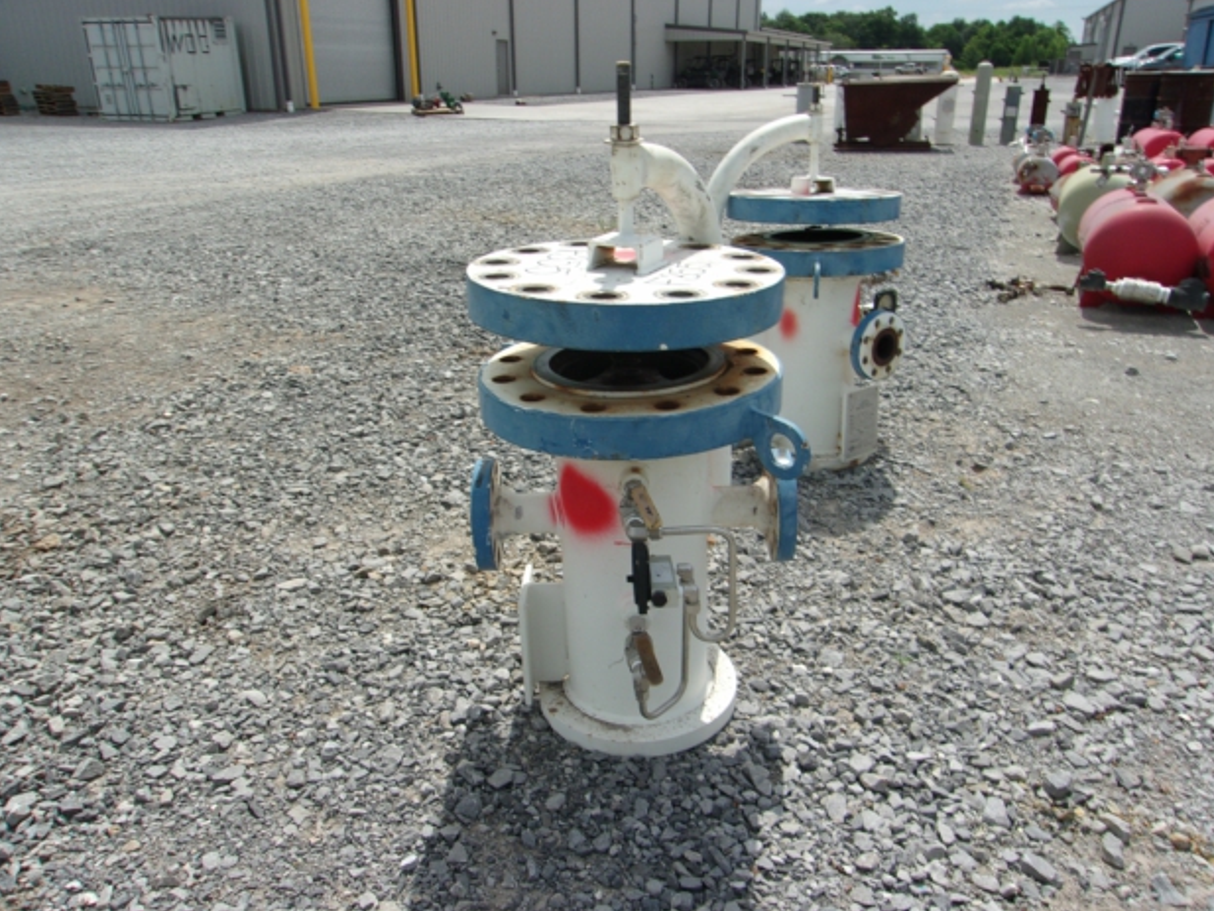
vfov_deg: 49.8
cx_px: 600
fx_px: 982
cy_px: 456
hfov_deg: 63.4
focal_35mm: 28
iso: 80
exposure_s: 1/170
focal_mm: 4.9
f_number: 10.4
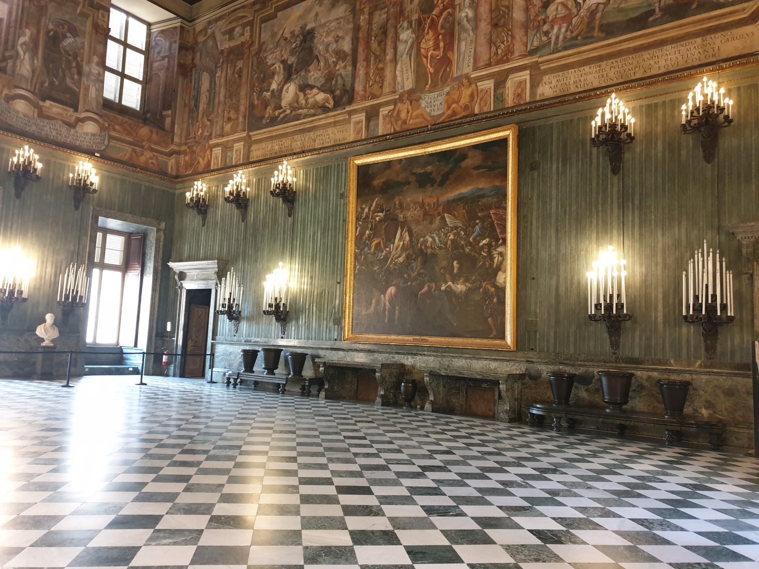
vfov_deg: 53.1
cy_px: 284
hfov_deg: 67.3
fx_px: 570
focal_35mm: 26
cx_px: 380
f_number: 1.5
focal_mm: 4.3
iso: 400
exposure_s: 1/50
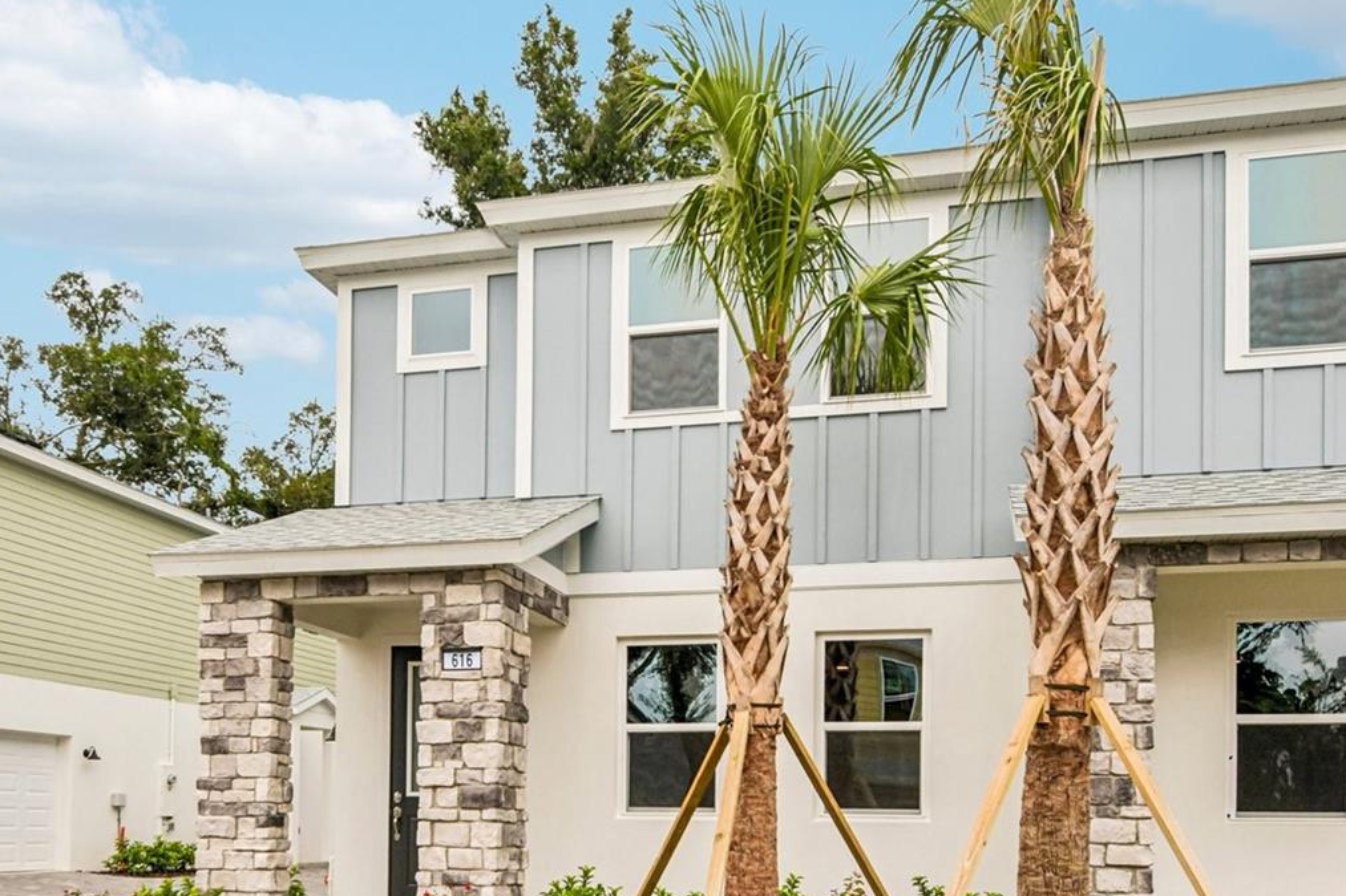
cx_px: 436
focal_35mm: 30
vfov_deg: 43.2
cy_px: 569
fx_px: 1121
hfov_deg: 60.3
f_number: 8
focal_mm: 19
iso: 400
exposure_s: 1/1600
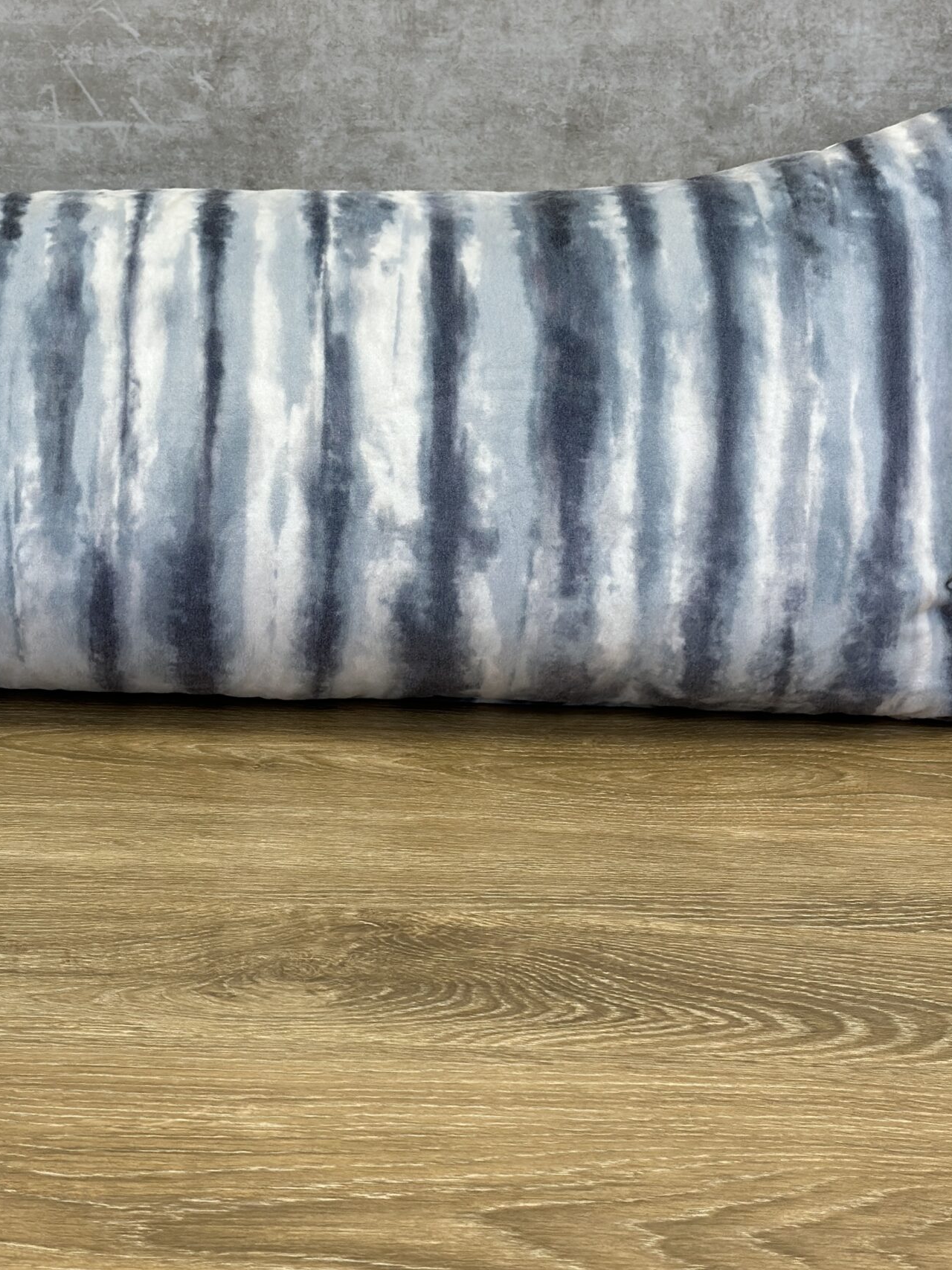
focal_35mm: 72
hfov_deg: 20.4
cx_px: 389
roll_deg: -1.4
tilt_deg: -18.5
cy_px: 509
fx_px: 2640
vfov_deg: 27.0
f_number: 1.78
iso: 80
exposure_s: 1/180
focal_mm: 6.86
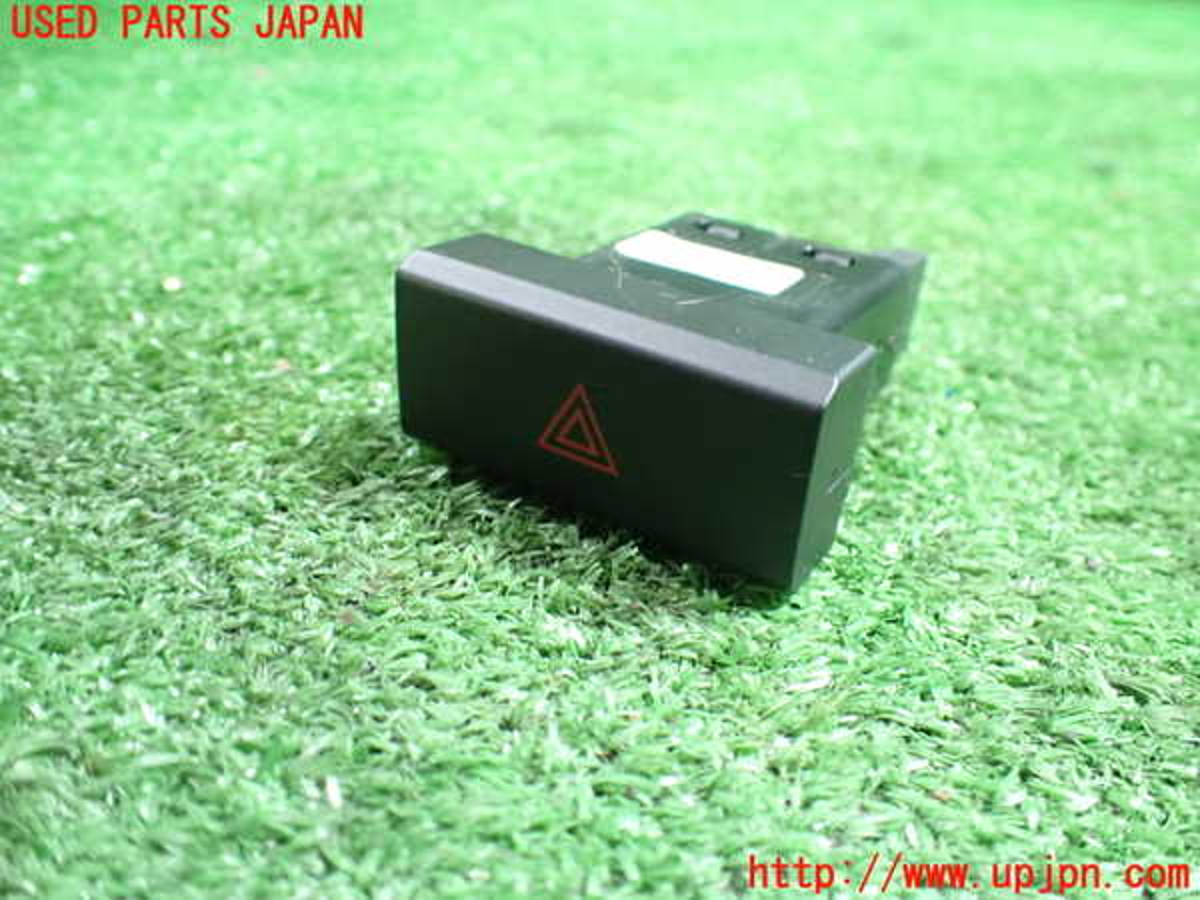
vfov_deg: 46.8
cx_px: 600
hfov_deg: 60.0
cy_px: 450
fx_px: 1040
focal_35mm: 30
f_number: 2.3
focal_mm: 5.4
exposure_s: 1/30
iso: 1250
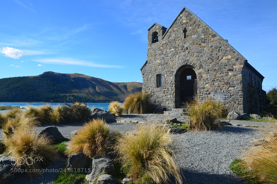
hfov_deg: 67.5
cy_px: 92
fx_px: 207
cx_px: 138
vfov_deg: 47.7
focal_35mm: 27
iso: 125
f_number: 11
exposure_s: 1/125
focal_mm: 18
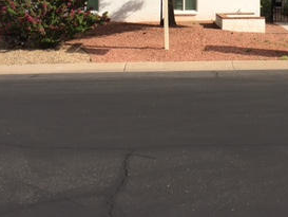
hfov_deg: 27.9
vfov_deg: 20.5
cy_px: -26
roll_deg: +0.6
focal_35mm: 68
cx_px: 233
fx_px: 566
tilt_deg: +2.2
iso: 25
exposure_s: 1/1570
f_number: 2.2
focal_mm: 4.15
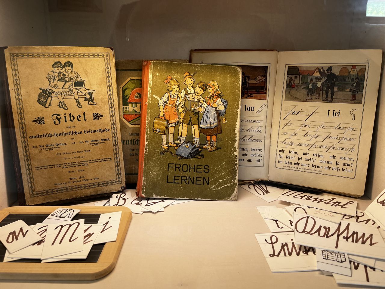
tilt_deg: -16.5
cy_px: 144
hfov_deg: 67.3
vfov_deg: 53.1
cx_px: 192
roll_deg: -0.5
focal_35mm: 26
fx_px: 289
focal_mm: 5.1
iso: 100
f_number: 1.6
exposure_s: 1/121
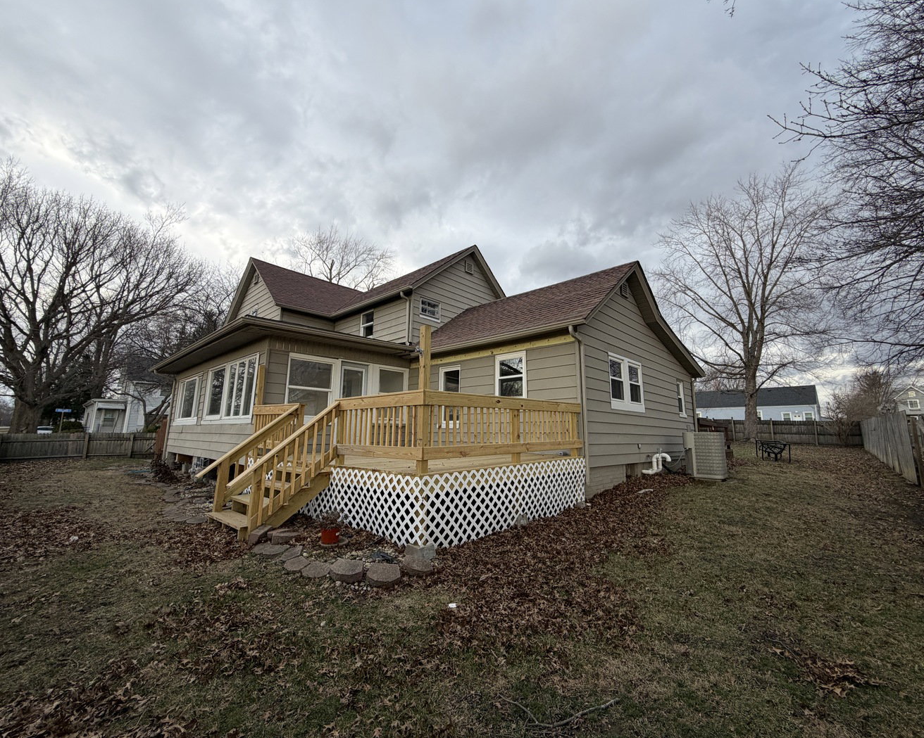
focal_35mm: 15
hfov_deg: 96.8
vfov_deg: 84.0
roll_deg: -0.3
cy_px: 362
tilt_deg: +9.8
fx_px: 410
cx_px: 473
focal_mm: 2.22
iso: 64
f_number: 2.2
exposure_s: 1/121
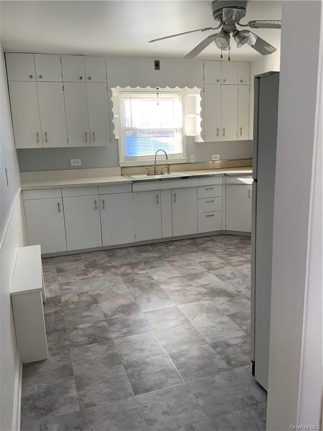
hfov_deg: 48.2
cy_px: 216
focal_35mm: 29
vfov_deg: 61.7
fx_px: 361
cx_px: 162
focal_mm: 3
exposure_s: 1/120
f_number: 1.8
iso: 64
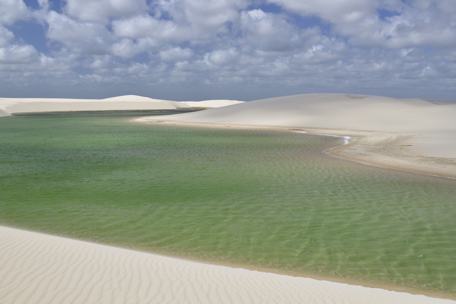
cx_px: 228
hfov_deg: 54.4
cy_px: 152
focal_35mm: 35
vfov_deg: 37.9
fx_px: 443
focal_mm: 35
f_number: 16
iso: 100
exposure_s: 1/60
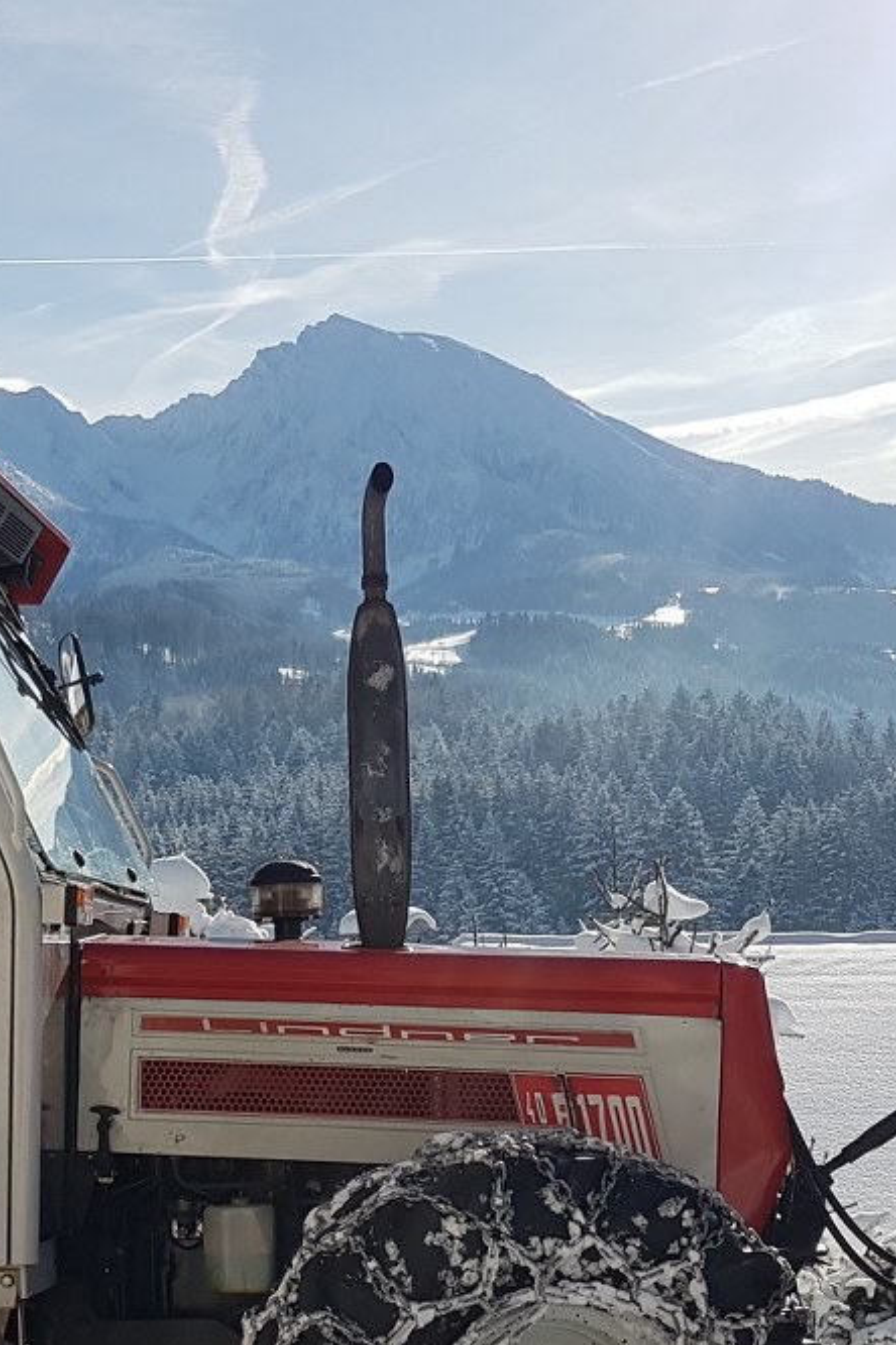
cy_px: 981
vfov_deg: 30.5
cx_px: 276
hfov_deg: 20.8
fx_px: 2426
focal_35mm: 65
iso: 40
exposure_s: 1/4464
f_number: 1.7
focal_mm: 4.2
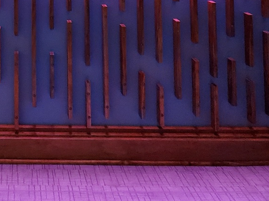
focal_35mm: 44
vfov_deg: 24.9
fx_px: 342
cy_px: -104
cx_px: 6
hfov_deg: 38.6
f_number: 2.2
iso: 640
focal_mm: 1.8
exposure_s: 1/29
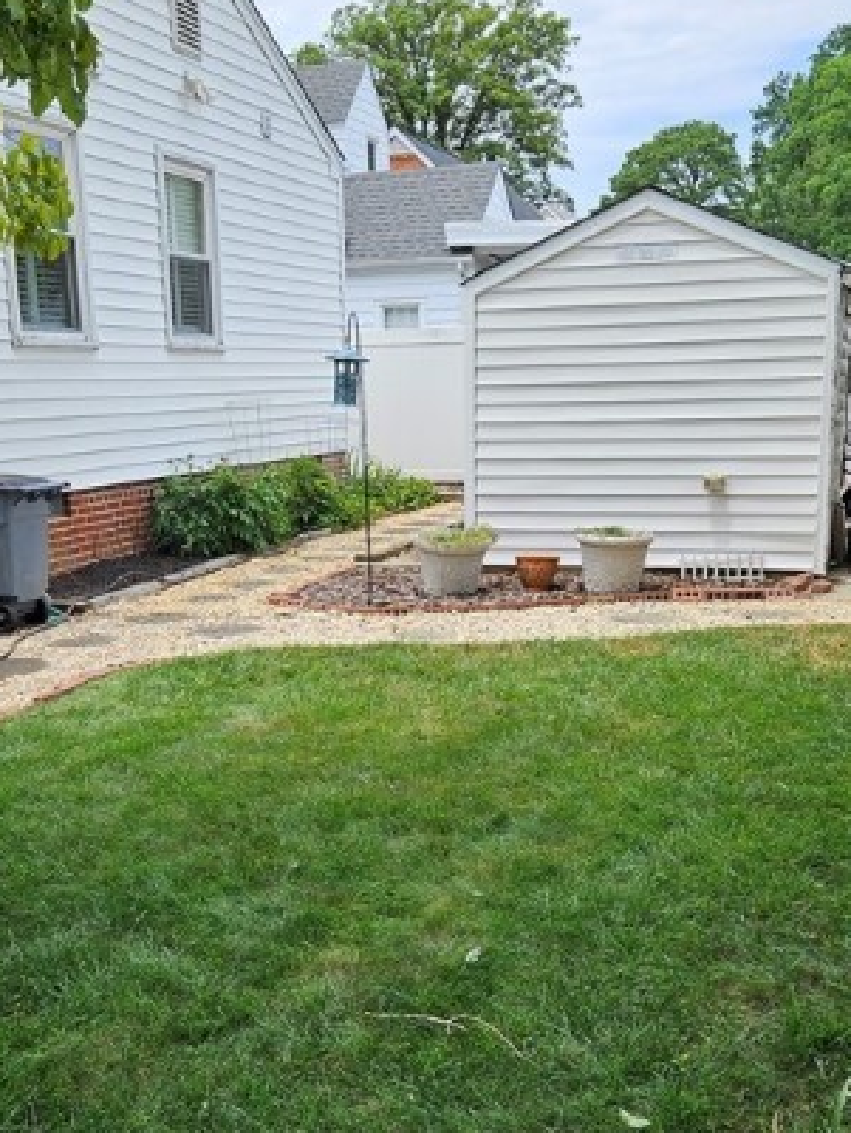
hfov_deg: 32.9
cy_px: 774
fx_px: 1441
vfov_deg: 42.2
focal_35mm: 44
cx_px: 401
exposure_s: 1/1022
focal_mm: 5.4
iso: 25
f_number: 1.8
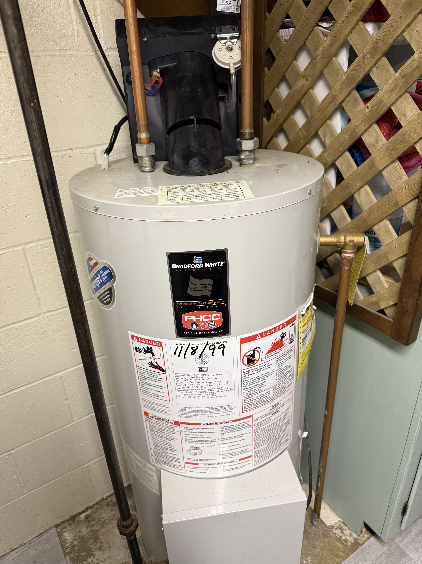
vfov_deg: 71.6
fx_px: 391
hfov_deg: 56.7
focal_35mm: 24
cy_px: 282
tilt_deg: -28.6
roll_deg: +2.8
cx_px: 211
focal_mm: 6.76
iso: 320
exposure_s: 1/60
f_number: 1.78
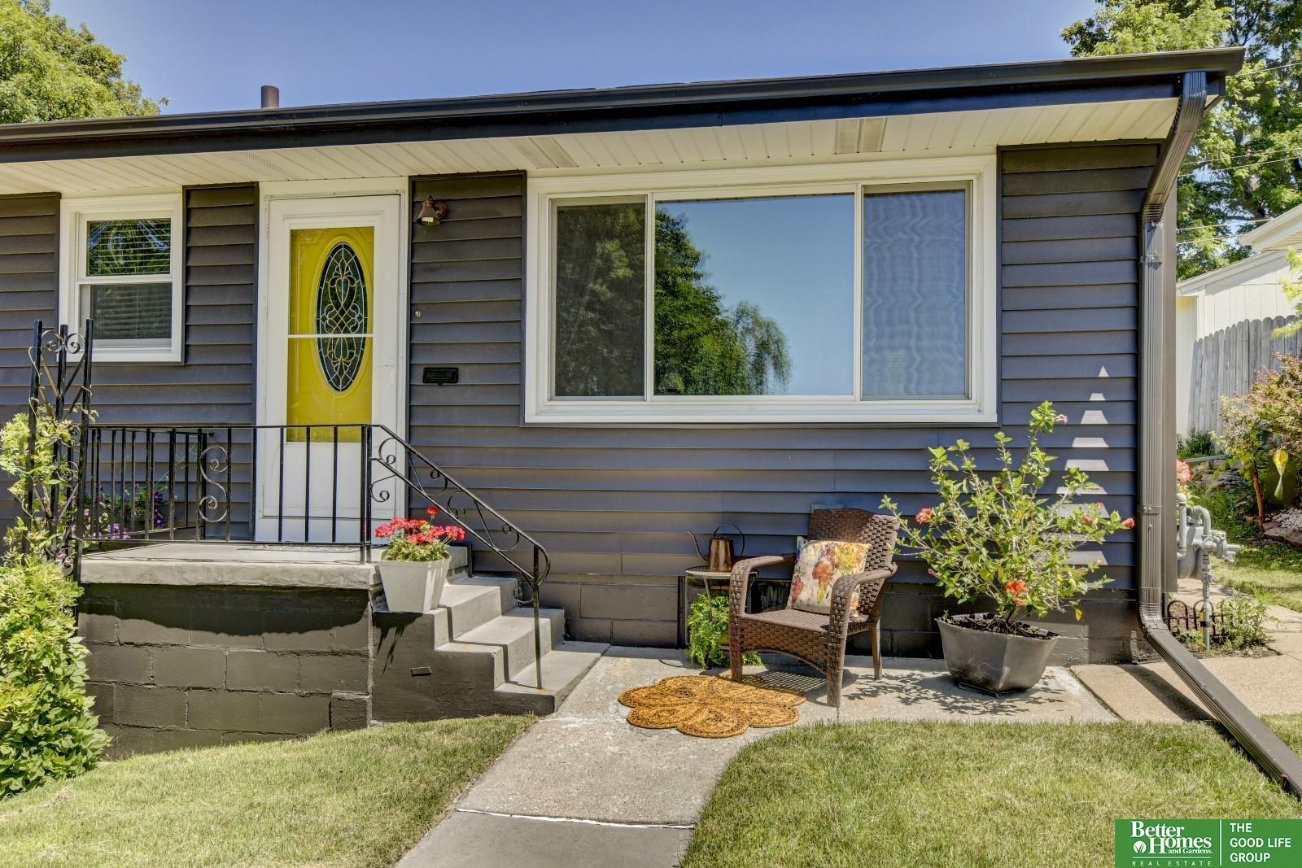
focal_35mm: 26
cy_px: 434
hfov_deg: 70.4
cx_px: 651
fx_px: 922
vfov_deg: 50.4
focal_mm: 17
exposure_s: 1/250
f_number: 8
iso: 400
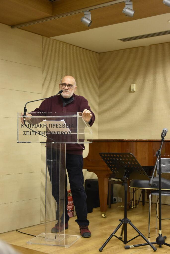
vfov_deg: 37.8
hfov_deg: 25.8
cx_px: 85
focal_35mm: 52
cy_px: 127
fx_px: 371
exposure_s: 1/40
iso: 1600
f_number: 4.2
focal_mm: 35
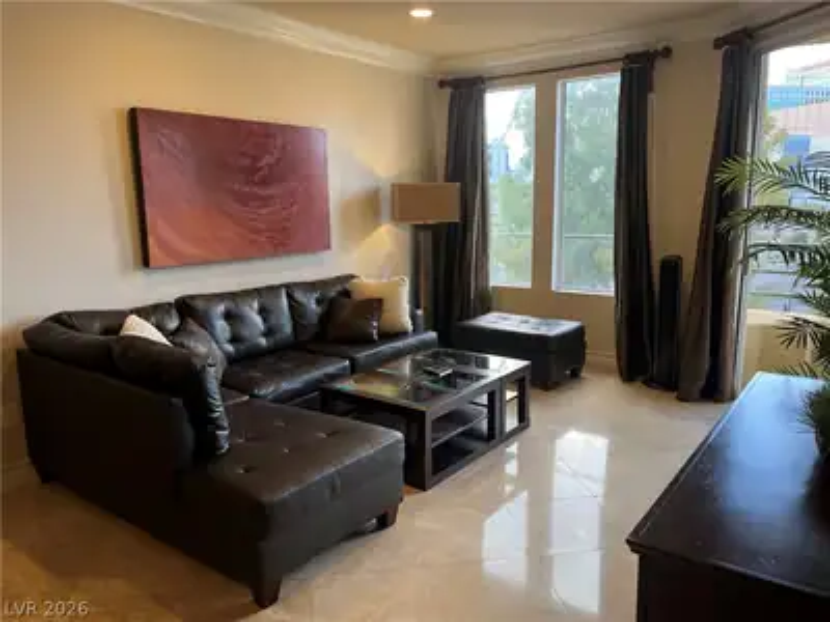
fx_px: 623
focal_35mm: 26
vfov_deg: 53.1
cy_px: 311
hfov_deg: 67.3
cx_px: 415
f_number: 1.6
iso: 40
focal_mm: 5.1
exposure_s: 1/120
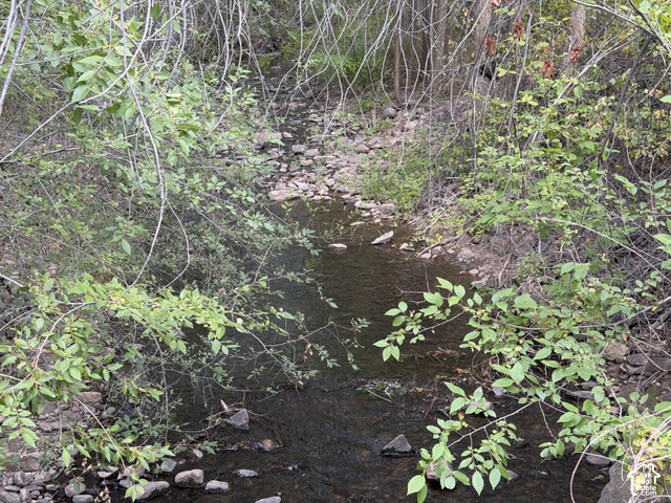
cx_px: 336
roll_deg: +1.1
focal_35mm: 48
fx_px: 930
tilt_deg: -16.4
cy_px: 252
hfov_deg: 39.7
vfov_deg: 30.3
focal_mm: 6.76
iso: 50
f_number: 1.78
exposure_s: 1/148
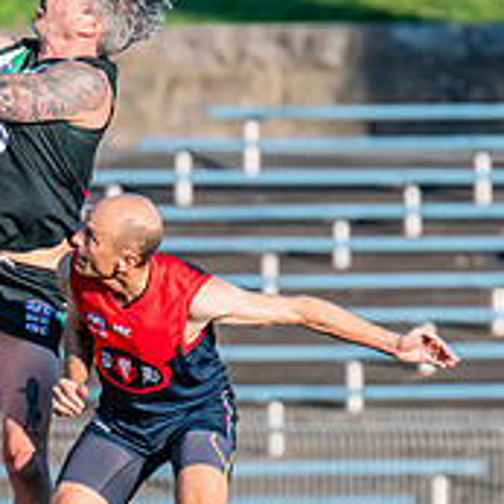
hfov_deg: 1.2
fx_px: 24313
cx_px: -310
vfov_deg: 1.2
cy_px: 243
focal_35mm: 1476
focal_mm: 420
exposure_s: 1/1600
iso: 800
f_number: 7.1
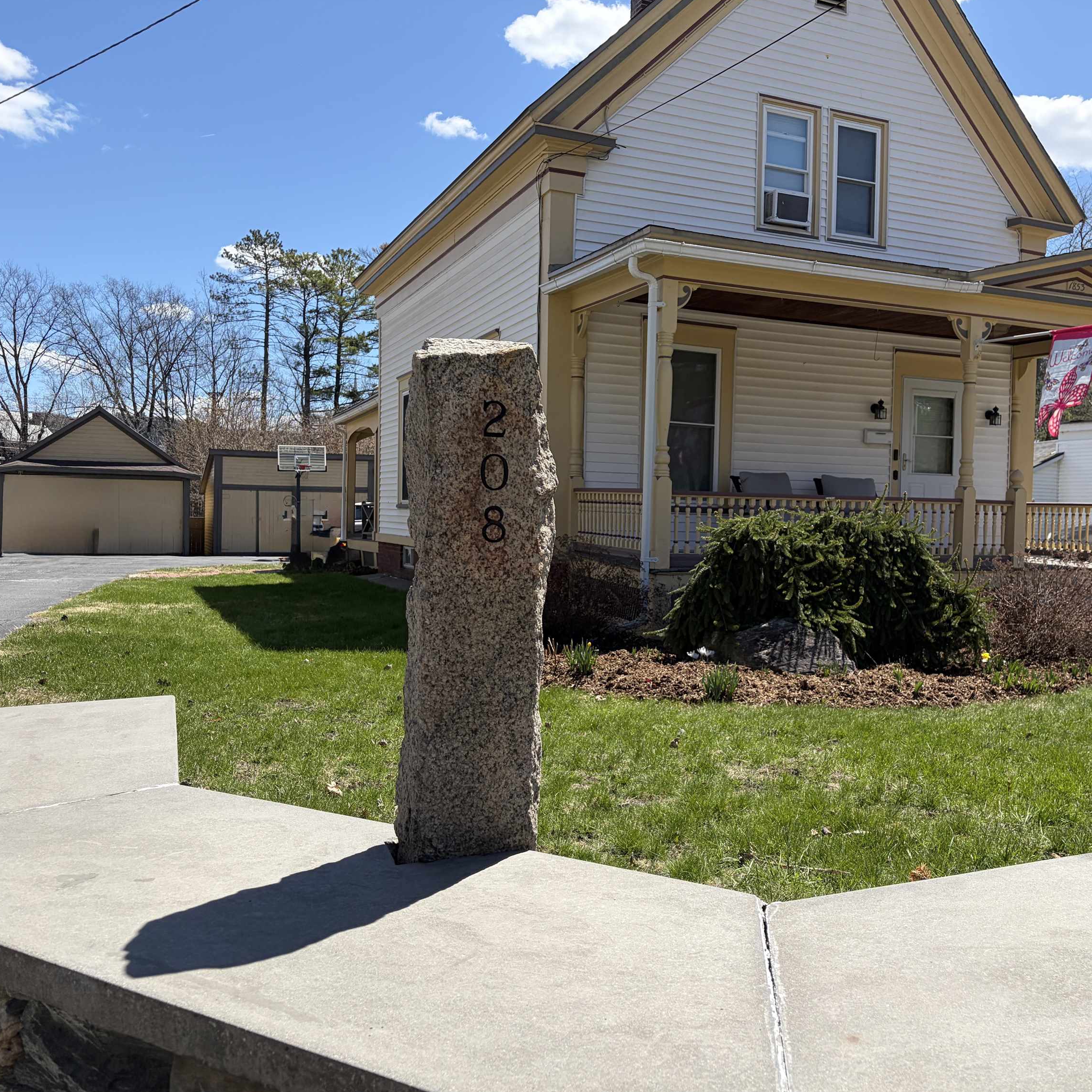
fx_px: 1106
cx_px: 678
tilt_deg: -2.7
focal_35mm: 31
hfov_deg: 52.0
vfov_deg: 52.5
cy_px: 546
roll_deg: -1.3
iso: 64
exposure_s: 1/3279
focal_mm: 5.96
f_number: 1.6
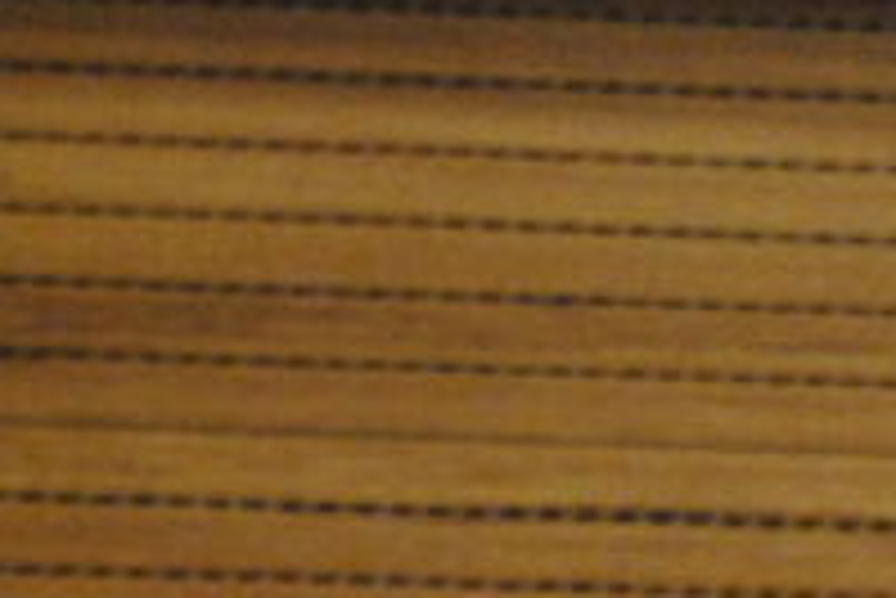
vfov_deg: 5.2
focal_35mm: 263
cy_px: 735
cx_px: 2301
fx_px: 6550
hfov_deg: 7.2
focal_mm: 34
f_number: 4.5
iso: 1600
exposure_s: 1/20
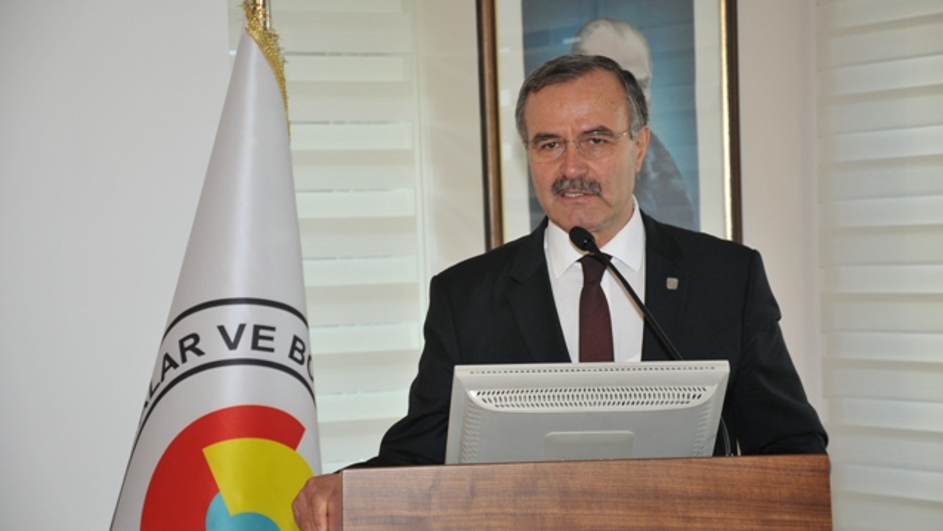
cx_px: 472
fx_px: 3151
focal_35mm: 126
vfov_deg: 9.6
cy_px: 268
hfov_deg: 17.0
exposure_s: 1/60
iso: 500
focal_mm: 80
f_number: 5.3
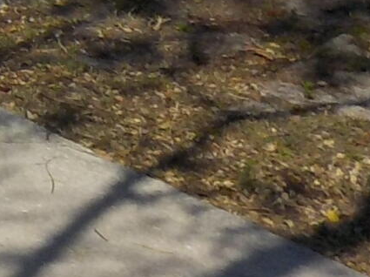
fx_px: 2264
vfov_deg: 6.6
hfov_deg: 8.6
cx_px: -493
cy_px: -389
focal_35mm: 212
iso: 125
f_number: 6.6
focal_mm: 4.1
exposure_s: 1/640
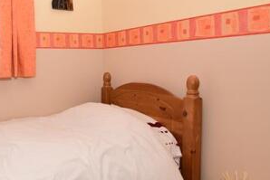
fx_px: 248
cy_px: 74
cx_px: 14
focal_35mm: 33
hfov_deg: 49.2
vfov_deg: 39.9
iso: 200
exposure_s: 1/100
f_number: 7.1
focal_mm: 10
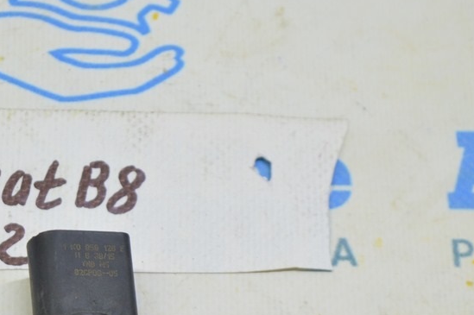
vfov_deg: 8.9
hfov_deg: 13.3
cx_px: 95
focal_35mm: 154
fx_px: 2025
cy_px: 269
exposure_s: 1/20
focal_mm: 55
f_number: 5.6
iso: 400
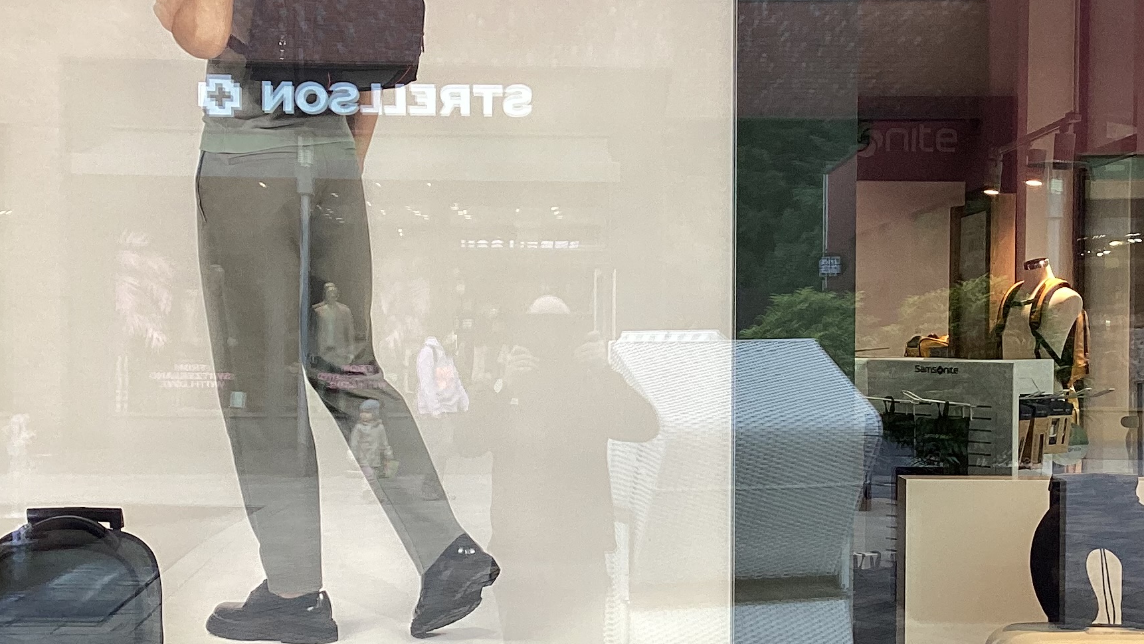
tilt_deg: -1.3
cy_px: 352
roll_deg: -0.7
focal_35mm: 64
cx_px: 613
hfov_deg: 32.8
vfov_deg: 18.8
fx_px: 1942
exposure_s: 1/100
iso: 40
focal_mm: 3.3
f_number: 2.4
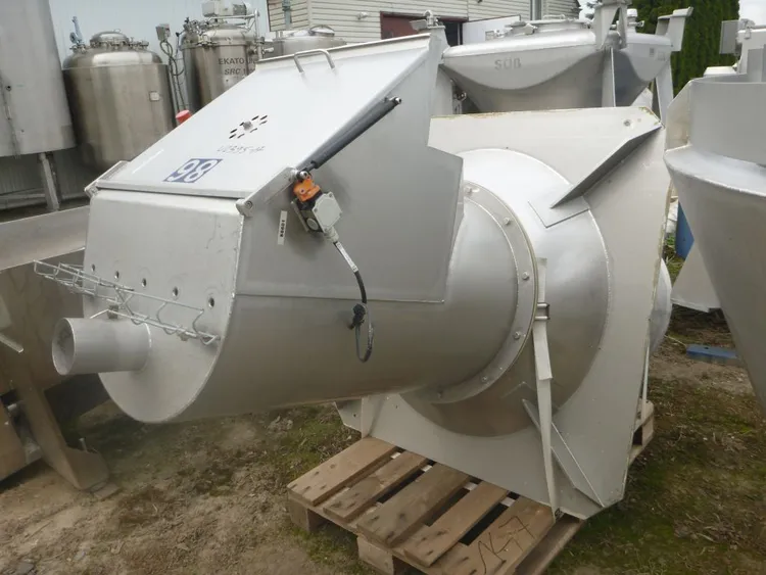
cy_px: 288
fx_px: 620
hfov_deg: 63.4
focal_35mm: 28
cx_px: 383
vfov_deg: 49.8
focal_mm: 4.9
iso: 100
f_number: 3.3
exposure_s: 1/400
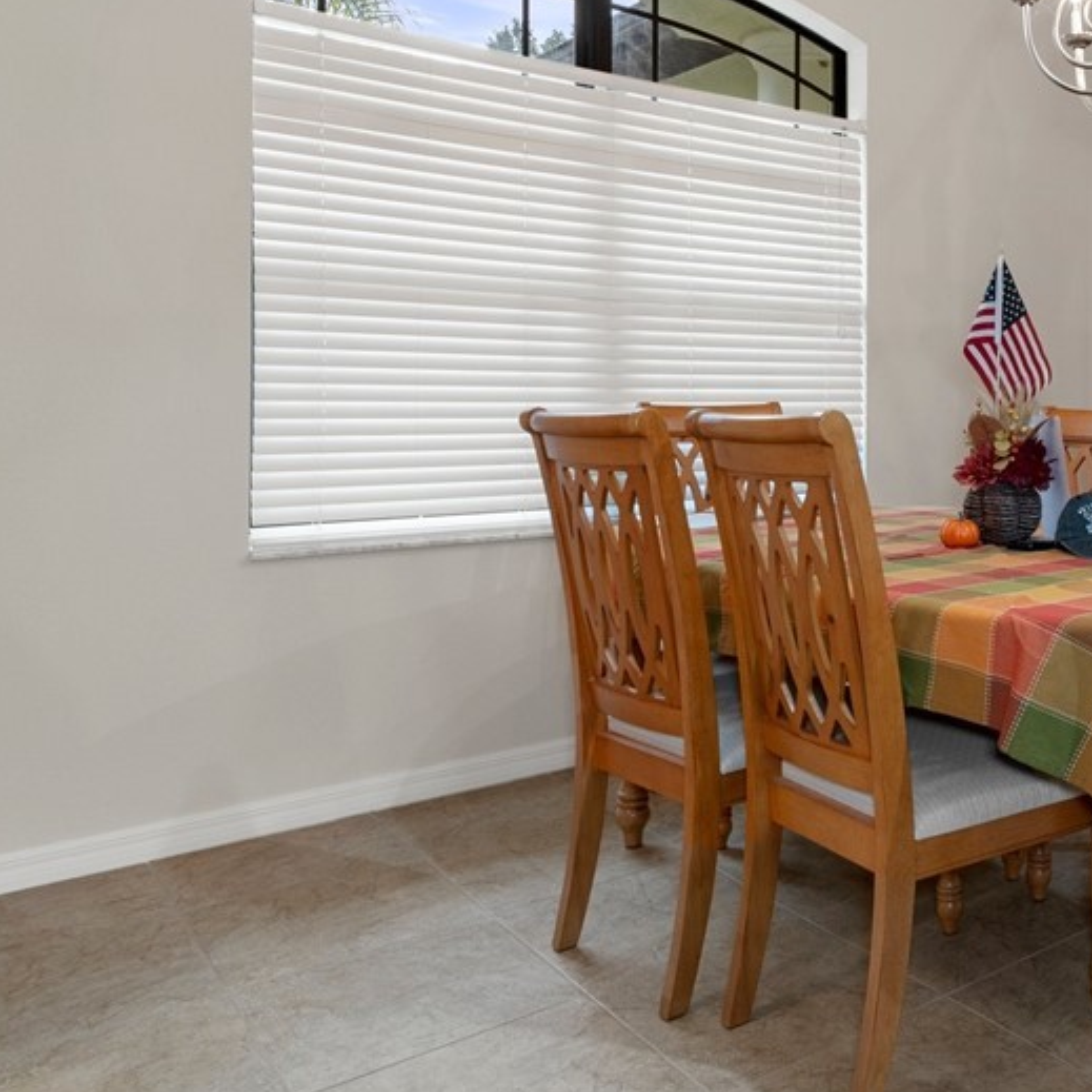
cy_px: 399
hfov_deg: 44.7
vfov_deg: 50.5
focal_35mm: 32
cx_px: 1050
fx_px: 1142
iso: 320
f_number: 8
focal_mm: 12
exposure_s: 1.3
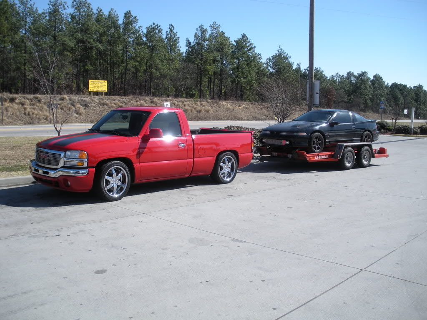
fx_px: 444
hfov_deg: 51.4
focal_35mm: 36
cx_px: 214
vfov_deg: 39.7
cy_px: 160
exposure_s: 1/538
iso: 64
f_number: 3.5
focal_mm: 6.3
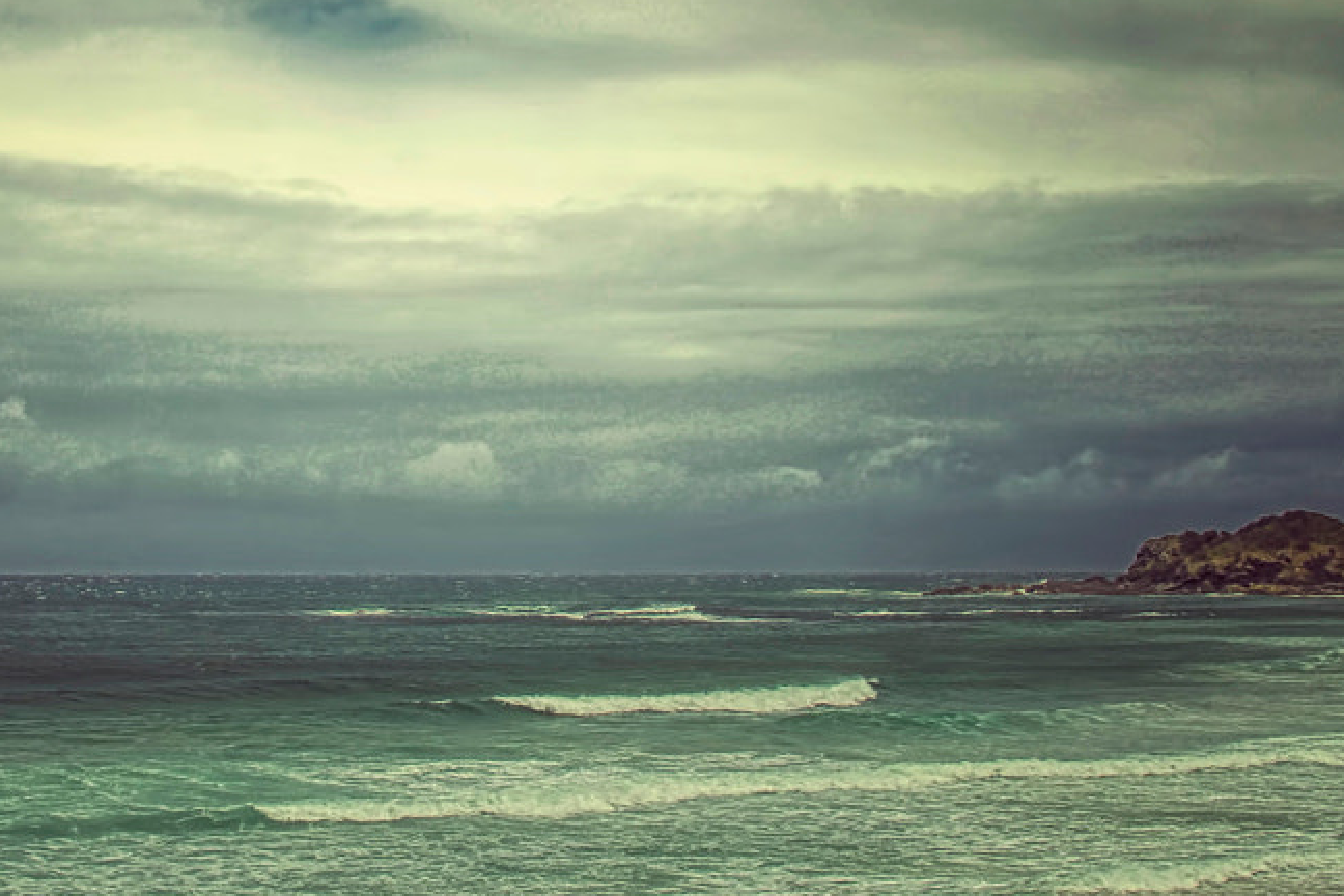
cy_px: 215
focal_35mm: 79
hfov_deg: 25.6
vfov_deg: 17.2
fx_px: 2949
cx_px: 492
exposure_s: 1/8000
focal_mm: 32
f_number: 3.5
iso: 100
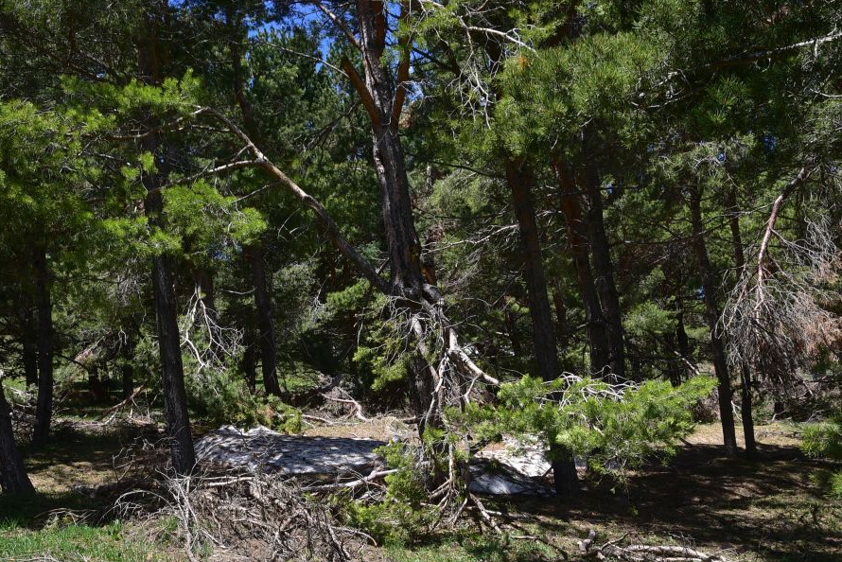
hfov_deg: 27.7
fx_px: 1708
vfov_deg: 18.6
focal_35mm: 73
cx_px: 399
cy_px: 392
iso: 160
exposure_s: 1/125
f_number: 11
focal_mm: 50
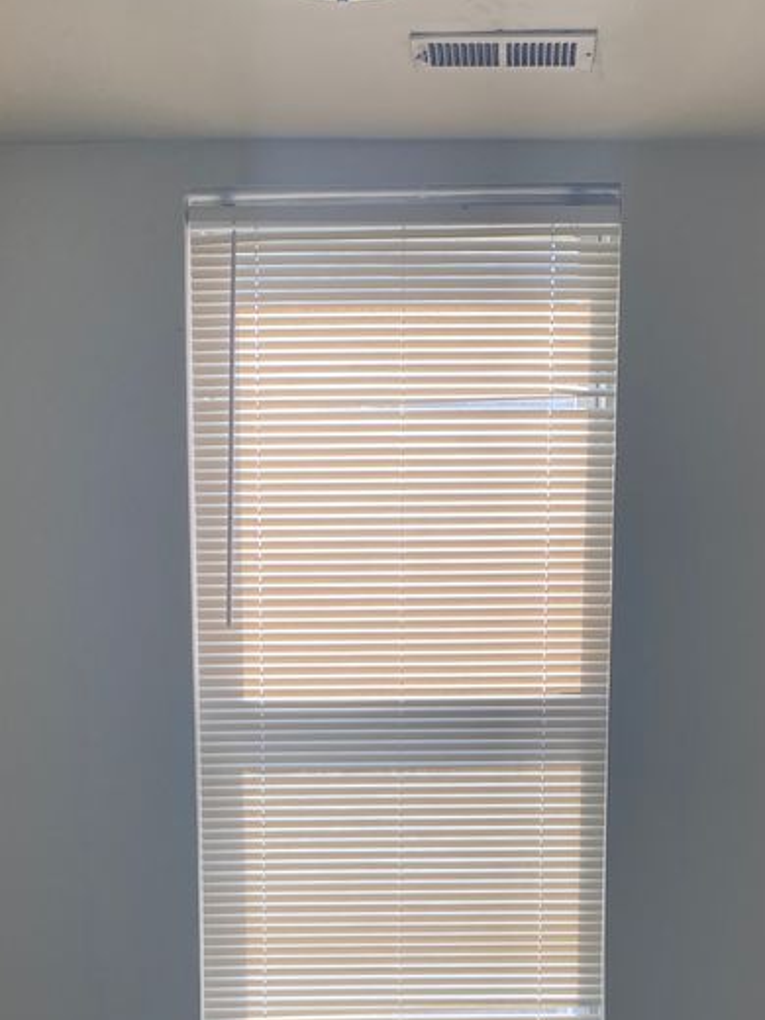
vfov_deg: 33.7
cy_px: 912
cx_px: 371
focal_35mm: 54
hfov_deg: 27.0
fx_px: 1591
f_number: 1.8
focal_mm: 4.25
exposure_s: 1/202
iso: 32
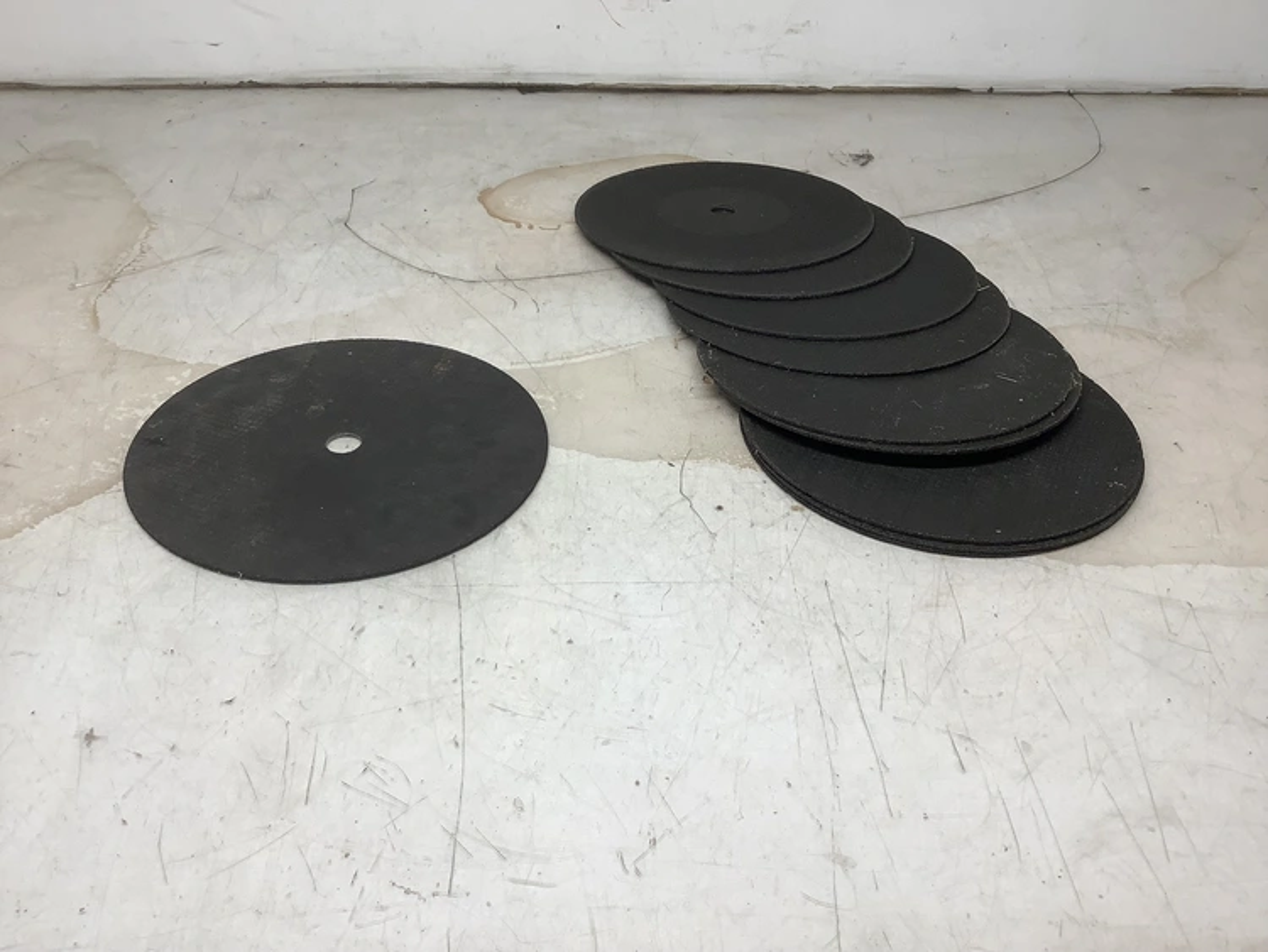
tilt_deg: -38.0
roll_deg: -2.2
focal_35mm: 31
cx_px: 634
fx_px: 1136
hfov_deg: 58.3
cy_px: 476
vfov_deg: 45.5
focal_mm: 3.3
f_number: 2.4
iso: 64
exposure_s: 1/120
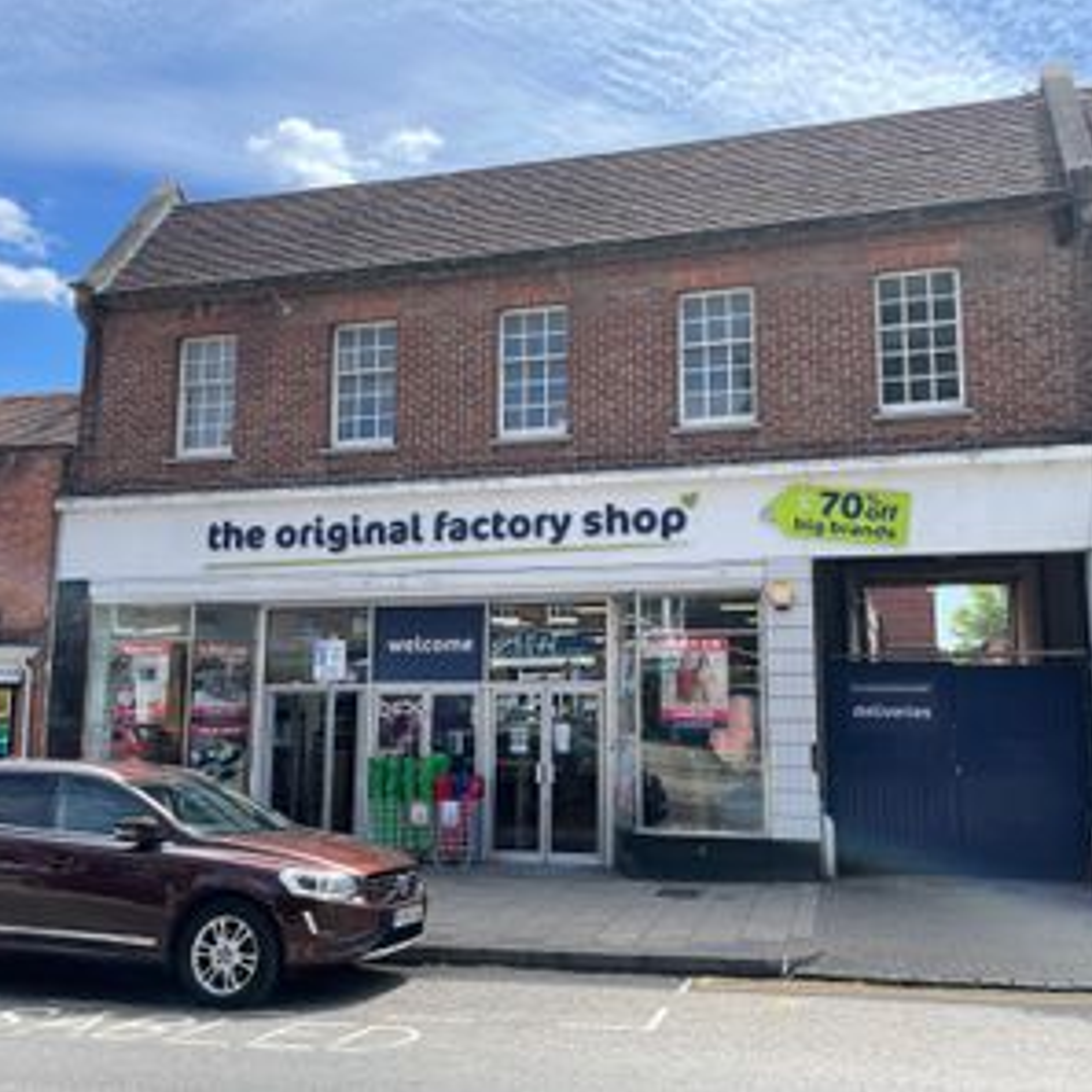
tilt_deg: +8.2
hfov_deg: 52.4
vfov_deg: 52.5
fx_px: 1106
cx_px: 603
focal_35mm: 31
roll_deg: +0.2
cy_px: 544
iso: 32
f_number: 1.6
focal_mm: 4.2
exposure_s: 1/1383
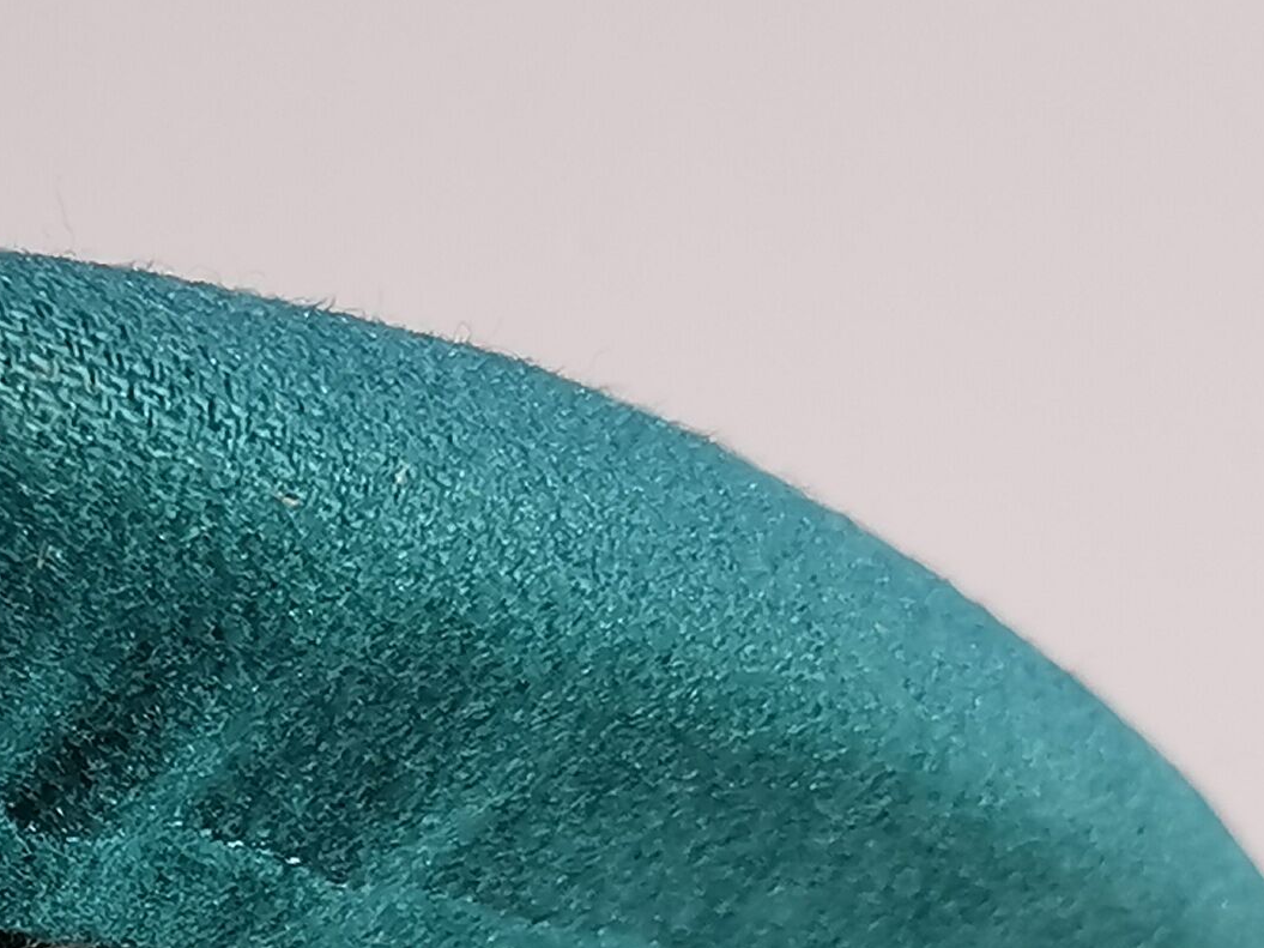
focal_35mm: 128
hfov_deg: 14.3
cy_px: 1413
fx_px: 4673
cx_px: -684
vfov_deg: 11.1
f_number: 1.8
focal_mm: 5.58
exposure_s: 1/100
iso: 200
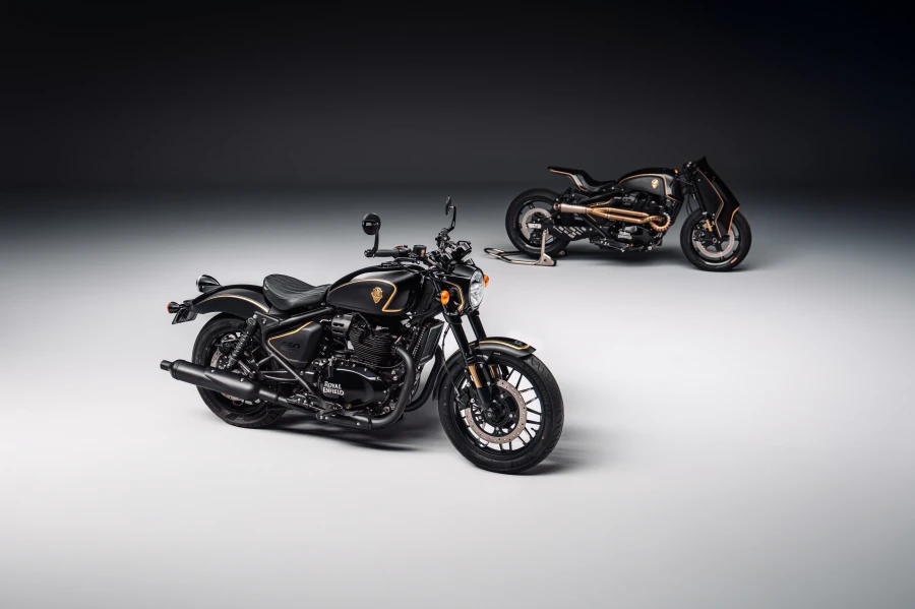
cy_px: 304
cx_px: 458
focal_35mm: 44
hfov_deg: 44.5
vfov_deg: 30.5
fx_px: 1118
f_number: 7.1
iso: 250
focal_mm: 44
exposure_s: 4
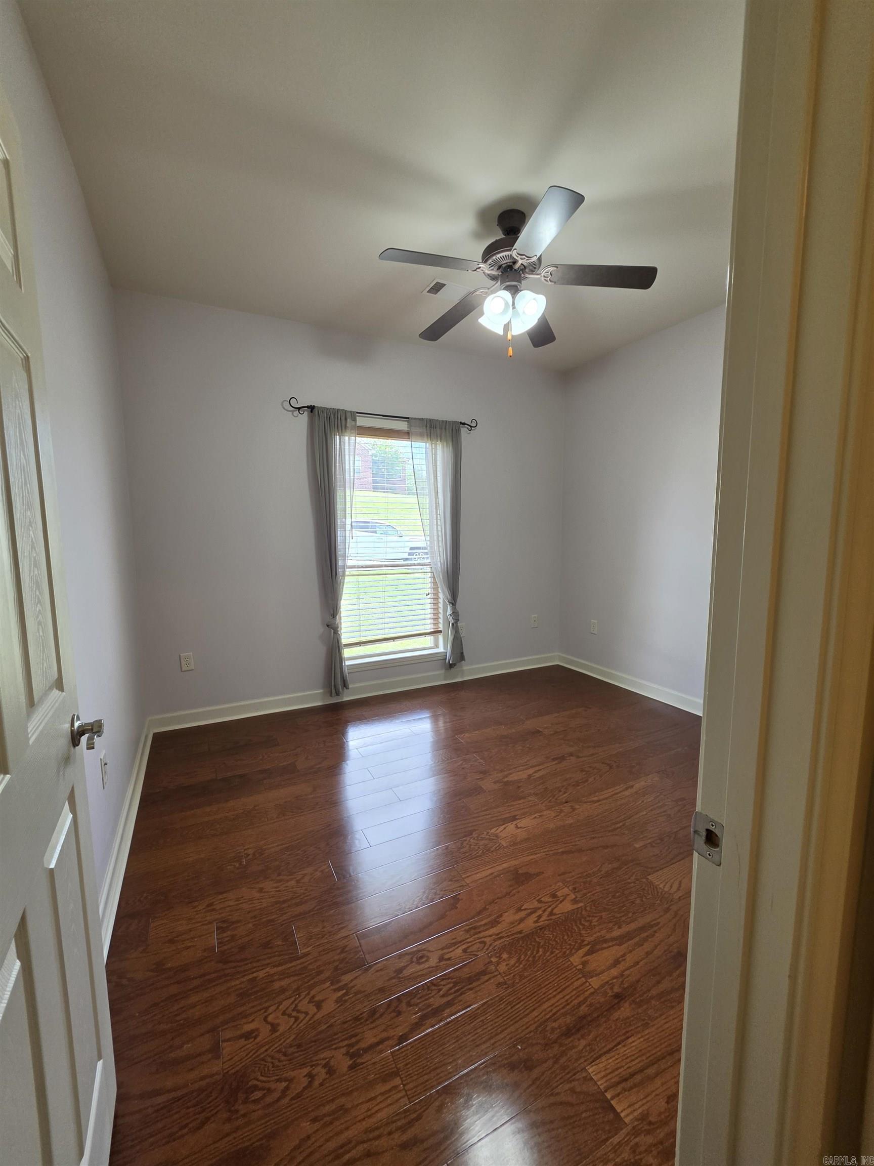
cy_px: 583
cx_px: 437
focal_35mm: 13
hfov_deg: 89.9
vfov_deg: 106.2
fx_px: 438
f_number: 1.9
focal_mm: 2.2
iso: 80
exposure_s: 1/120
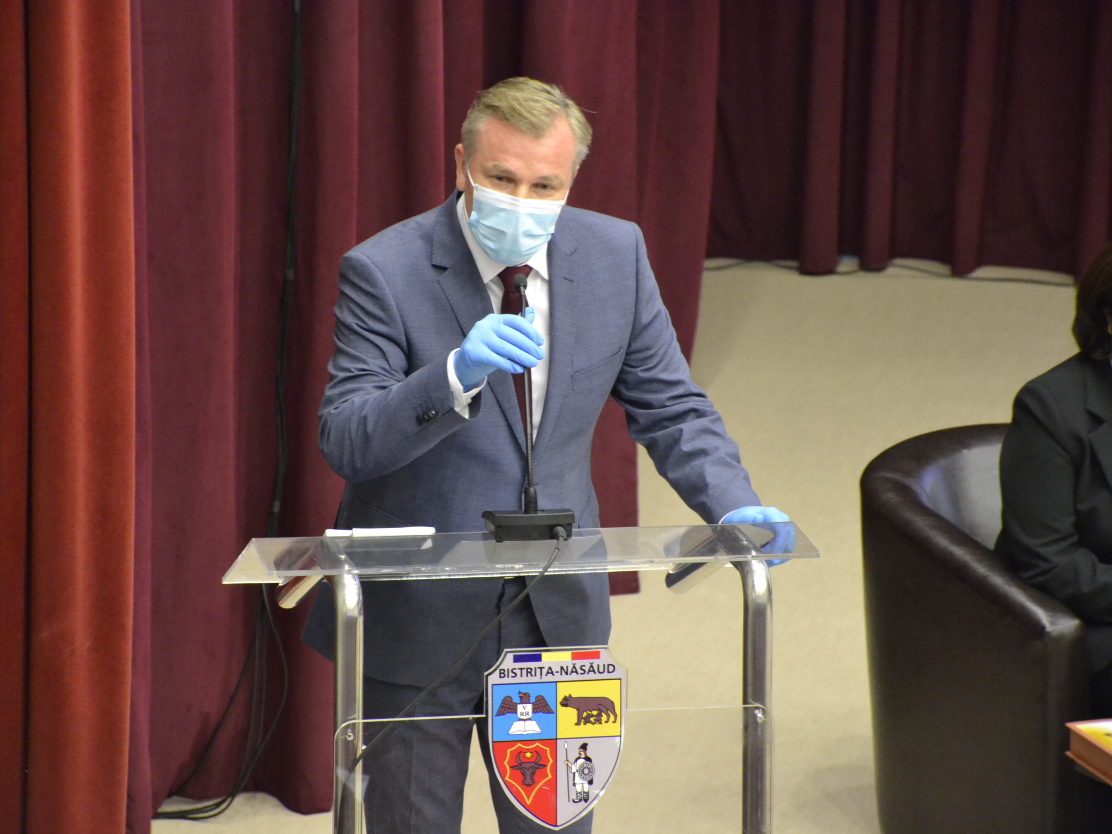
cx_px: 493
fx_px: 7324
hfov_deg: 8.7
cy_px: 417
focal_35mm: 228
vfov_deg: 6.5
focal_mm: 140
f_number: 5.6
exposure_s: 1/25
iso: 3200
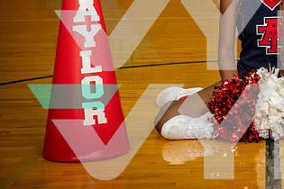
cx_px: 260
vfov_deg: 10.6
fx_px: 1018
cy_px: 23
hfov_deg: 15.7
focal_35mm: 129
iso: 800
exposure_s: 1/160
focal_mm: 70
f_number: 7.1
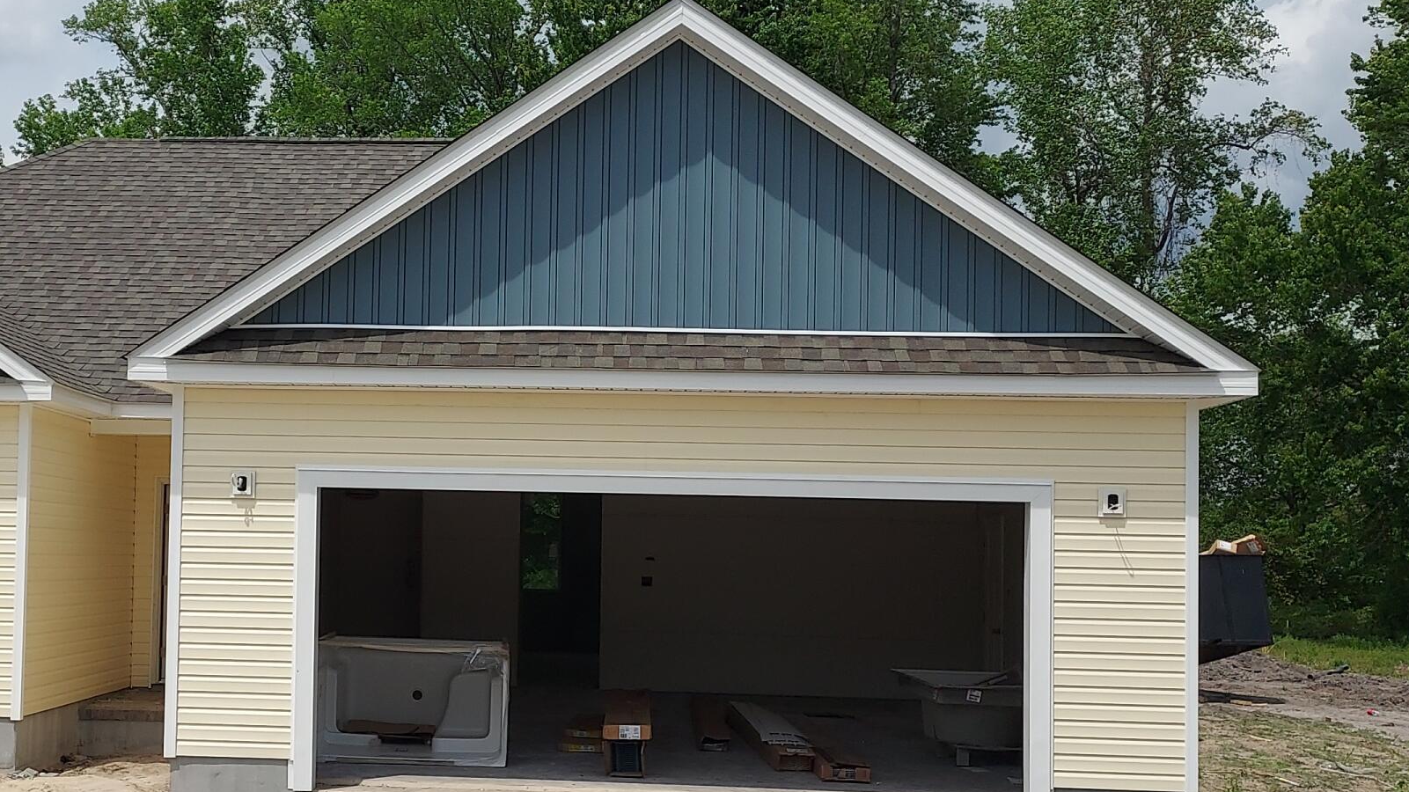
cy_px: 490
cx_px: 446
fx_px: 1830
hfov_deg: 41.4
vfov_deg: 24.4
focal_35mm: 49
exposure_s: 1/2139
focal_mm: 4.6
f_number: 1.8
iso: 40
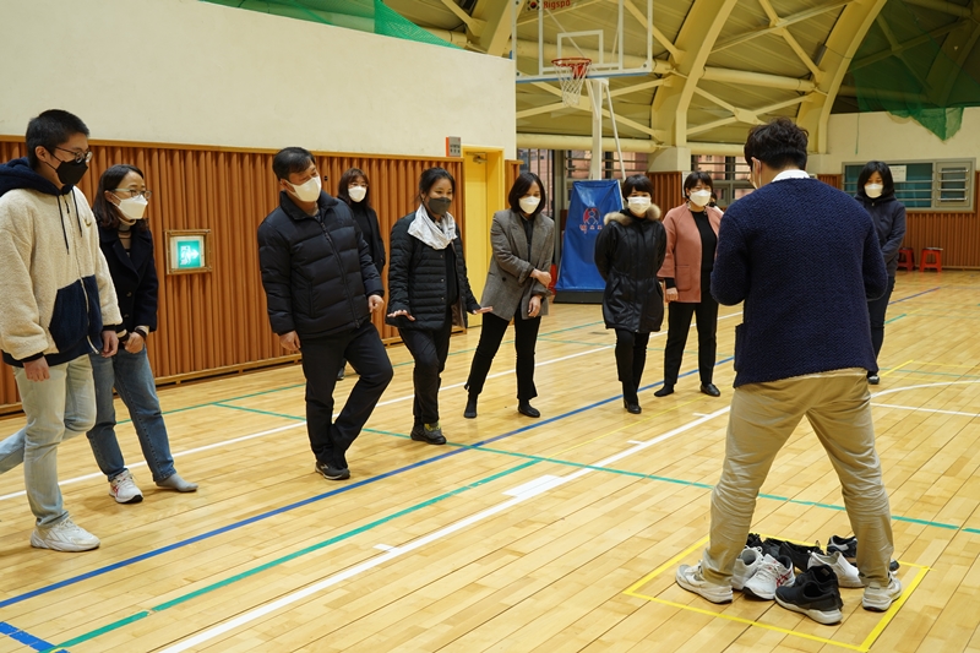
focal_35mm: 35
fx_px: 953
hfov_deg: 54.4
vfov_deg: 37.8
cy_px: 326
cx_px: 490
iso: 640
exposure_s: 1/80
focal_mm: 35
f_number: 5.6
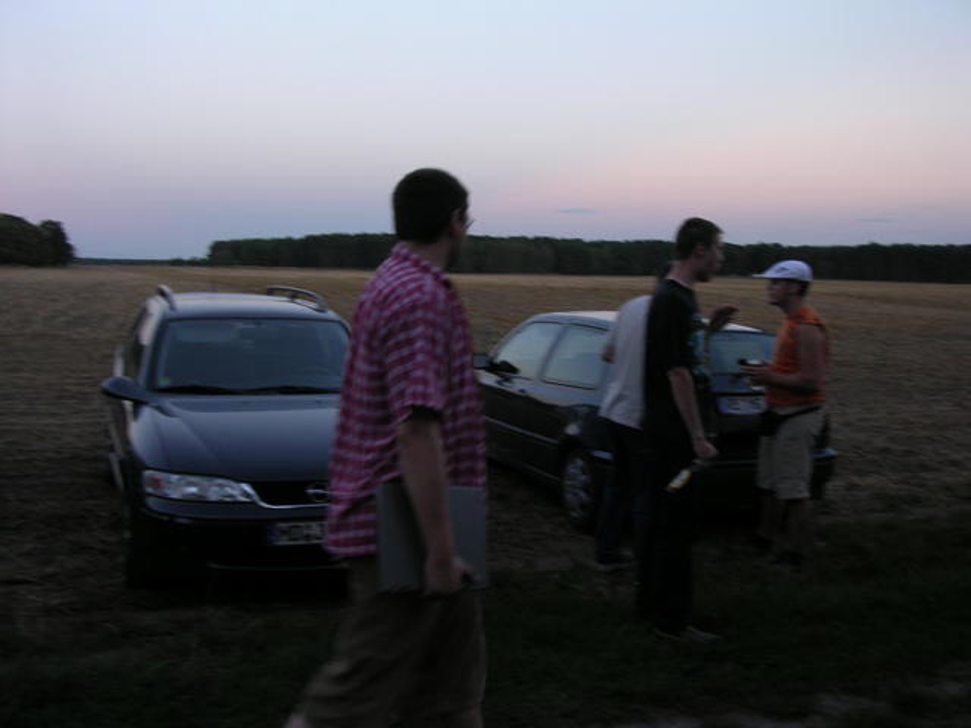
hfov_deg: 49.0
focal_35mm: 38
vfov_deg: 37.7
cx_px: 486
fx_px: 1066
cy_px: 364
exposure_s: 1/32
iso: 100
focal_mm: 5.8
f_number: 2.8
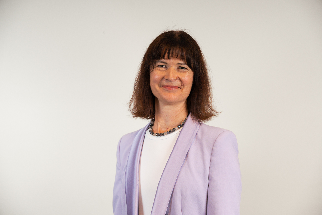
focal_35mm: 70
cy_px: 108
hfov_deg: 28.8
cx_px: 161
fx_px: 626
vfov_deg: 19.5
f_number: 4
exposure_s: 1/100
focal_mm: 70
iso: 1250
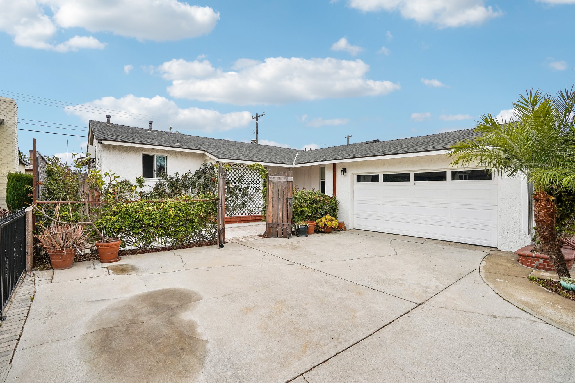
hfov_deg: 96.7
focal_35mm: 16
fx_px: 256
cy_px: 192
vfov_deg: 73.7
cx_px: 288
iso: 400
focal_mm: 16
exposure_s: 1/1000
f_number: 8
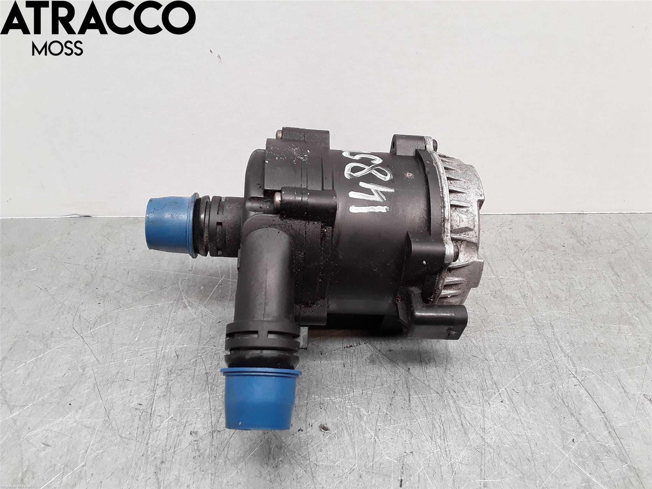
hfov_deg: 63.4
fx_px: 527
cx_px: 326
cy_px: 244
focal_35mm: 28
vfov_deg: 49.7
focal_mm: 2.91
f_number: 1.9
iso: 50
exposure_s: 1/50
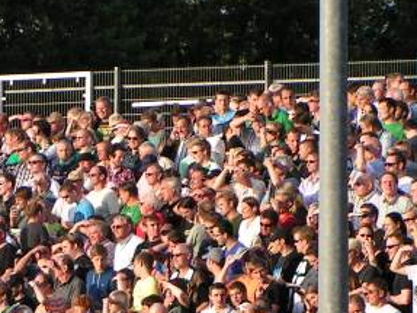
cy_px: 370
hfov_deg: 5.4
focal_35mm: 365
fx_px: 4395
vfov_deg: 4.1
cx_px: -87
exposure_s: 1/200
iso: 50
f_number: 4.5
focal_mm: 20
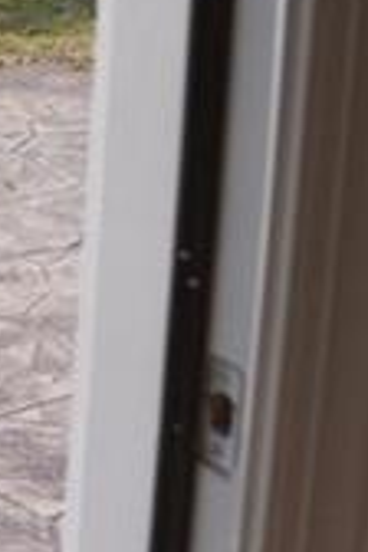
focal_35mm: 110
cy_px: 56
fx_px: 1687
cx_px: -421
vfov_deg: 18.3
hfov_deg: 11.1
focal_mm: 24
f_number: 4.5
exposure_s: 1/640
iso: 100
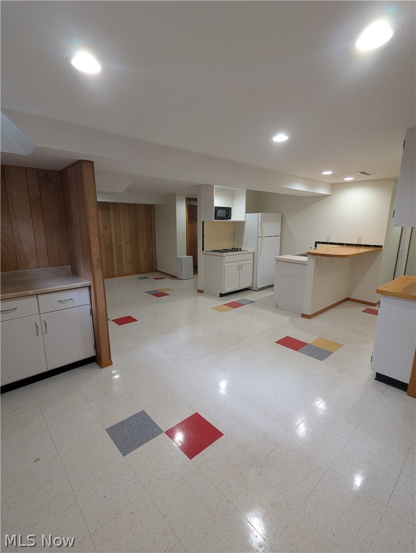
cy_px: 276
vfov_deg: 94.4
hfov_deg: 78.3
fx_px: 256
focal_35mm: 16
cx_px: 208
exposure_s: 1/40
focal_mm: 2.35
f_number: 2.2
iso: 92
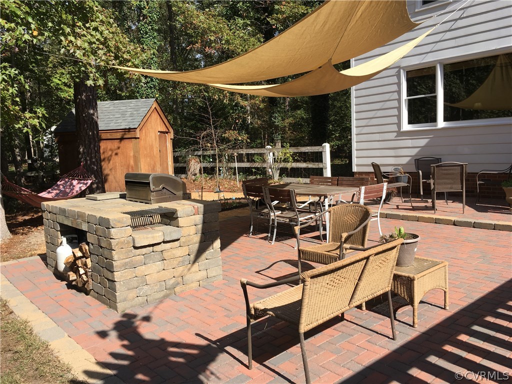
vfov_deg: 48.2
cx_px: 256
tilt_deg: -4.0
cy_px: 192
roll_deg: +3.4
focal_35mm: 29
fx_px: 429
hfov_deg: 61.7
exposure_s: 1/927
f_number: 2.2
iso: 25
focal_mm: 4.15
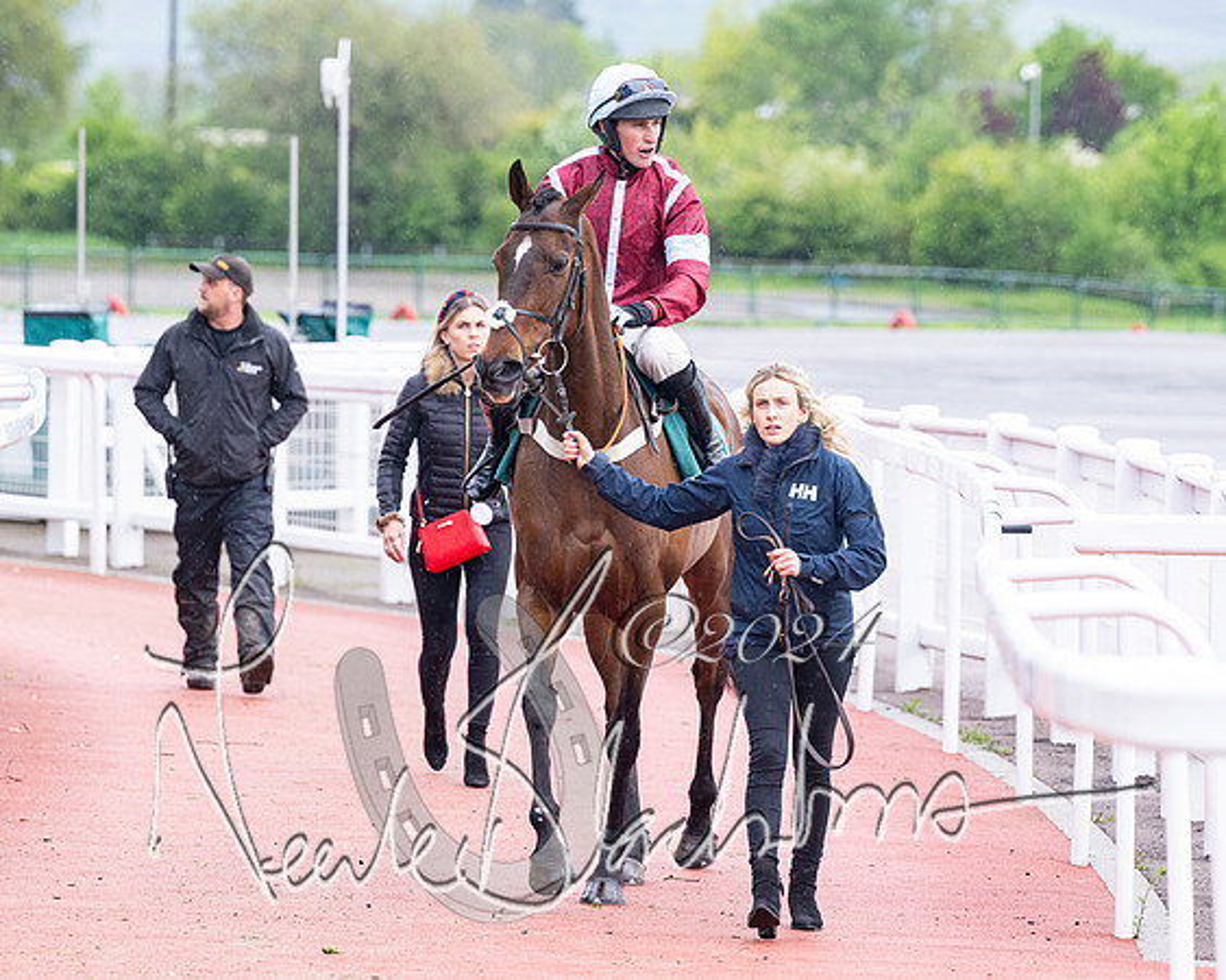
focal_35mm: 252
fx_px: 9136
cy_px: 441
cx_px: 729
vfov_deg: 6.1
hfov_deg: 7.7
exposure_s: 1/500
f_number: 5
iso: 1000
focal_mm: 200
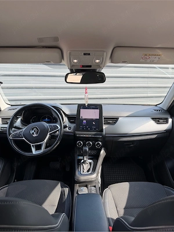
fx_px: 161
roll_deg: +1.8
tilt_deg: -9.5
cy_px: 116
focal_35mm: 24
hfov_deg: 56.8
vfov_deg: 71.6
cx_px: 87
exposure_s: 1/510
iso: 80
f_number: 1.78
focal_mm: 6.76
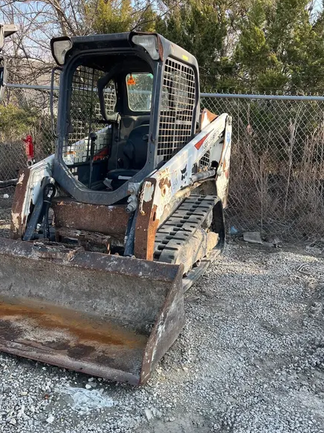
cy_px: 234
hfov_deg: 42.9
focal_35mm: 33
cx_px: 168
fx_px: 412
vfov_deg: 55.3
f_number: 1.6
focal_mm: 5.1
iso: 50
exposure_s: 1/598
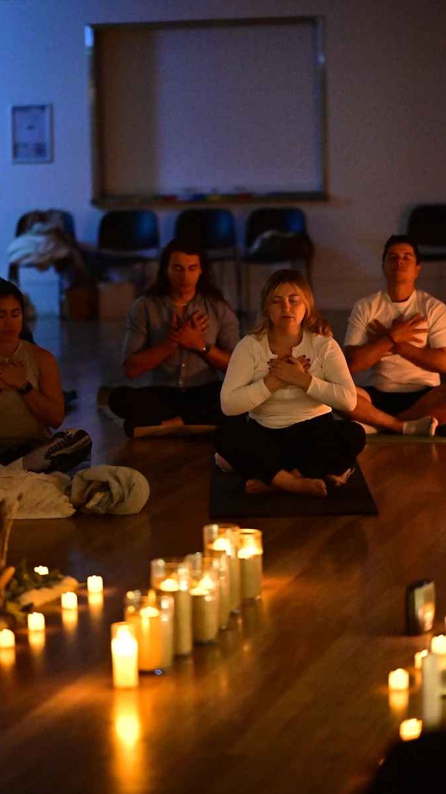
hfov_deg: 10.3
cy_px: 399
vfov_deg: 18.2
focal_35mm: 118
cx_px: 195
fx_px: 2481
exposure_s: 1/125
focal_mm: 75
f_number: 1.2
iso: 6400
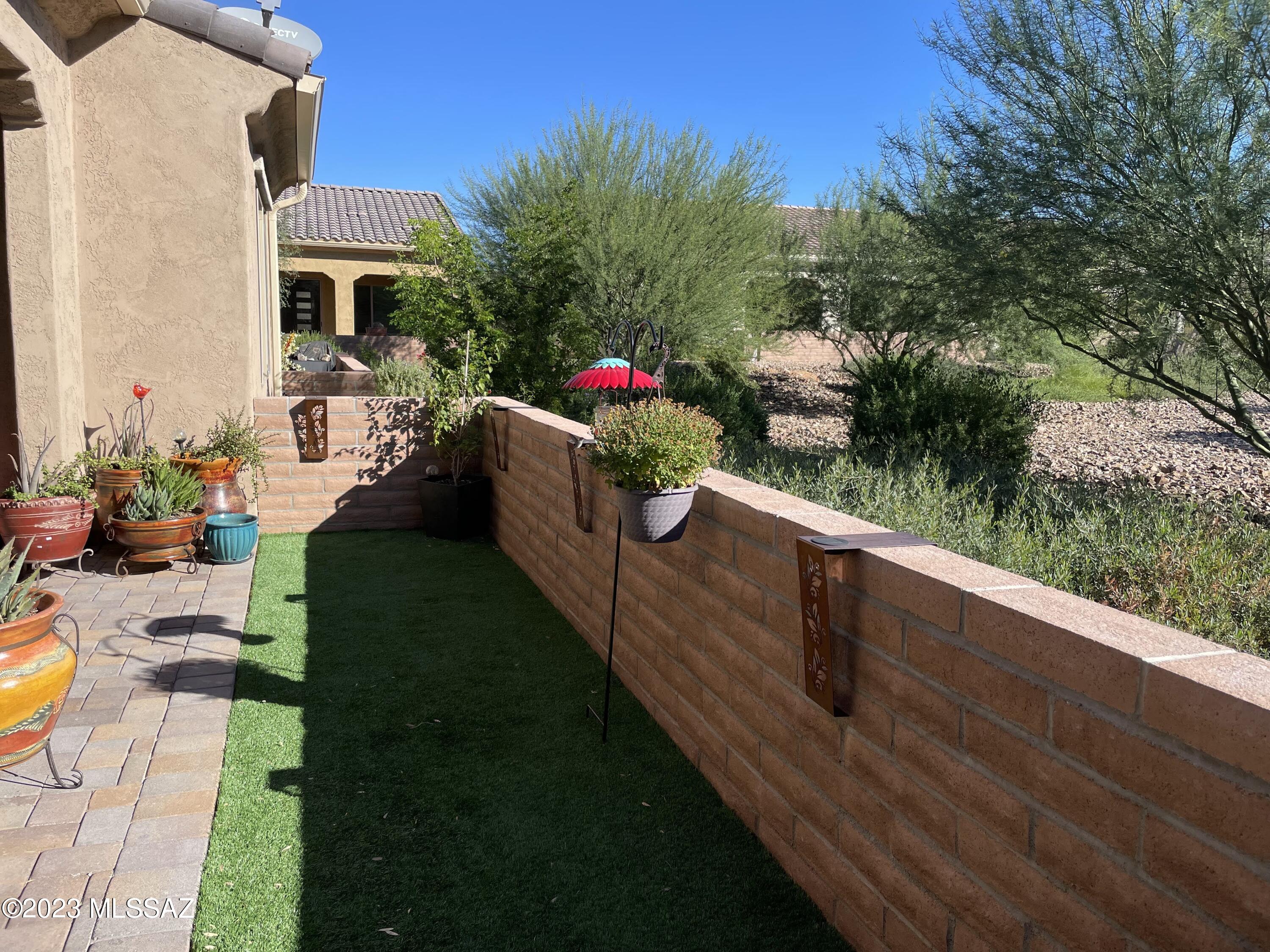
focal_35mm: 26
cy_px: 476
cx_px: 635
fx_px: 954
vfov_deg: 53.1
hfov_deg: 67.3
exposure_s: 1/2817
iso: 50
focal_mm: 4.2
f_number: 1.6
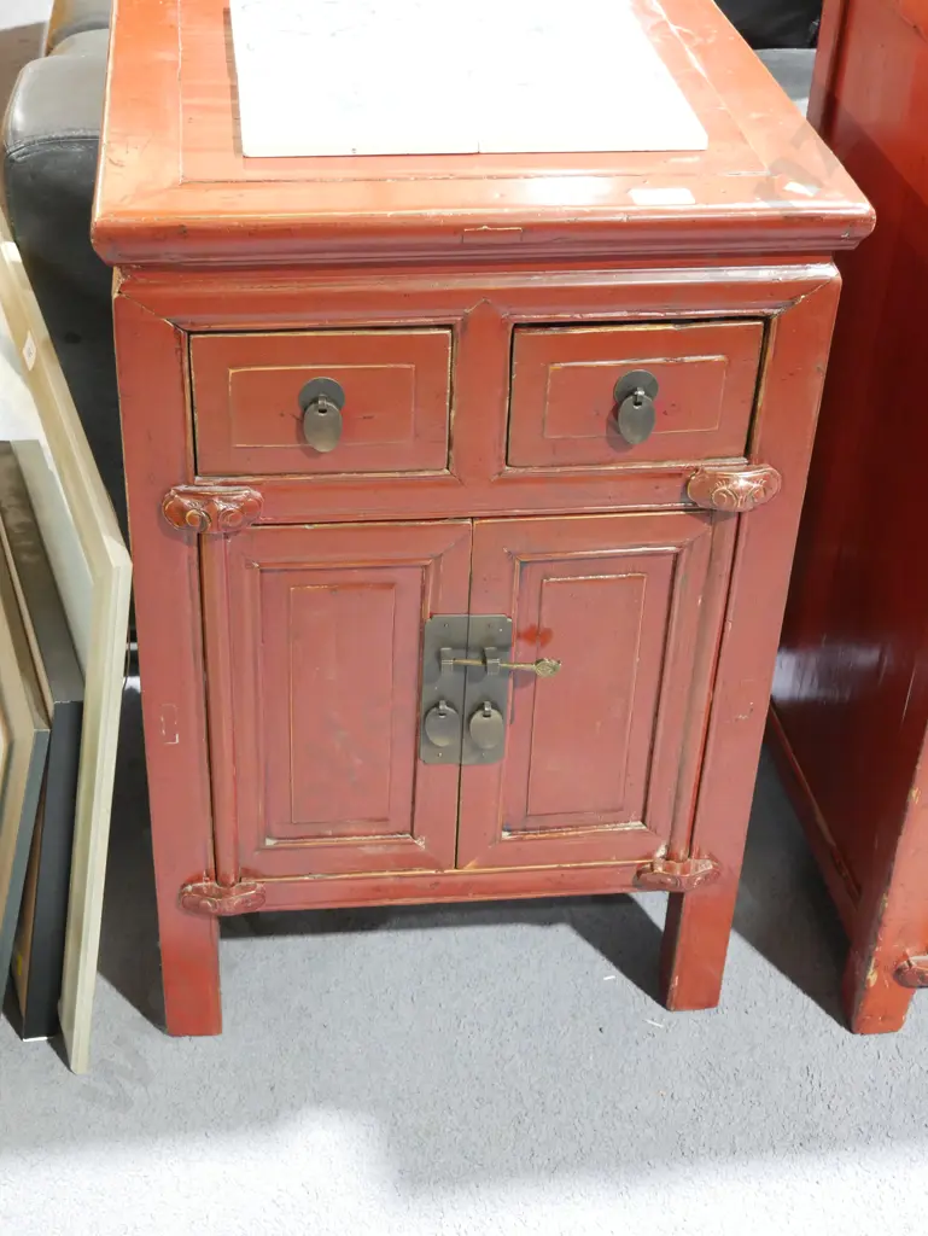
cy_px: 618
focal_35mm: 50
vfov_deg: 38.2
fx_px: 1786
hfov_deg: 29.1
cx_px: 464
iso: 3200
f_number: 5.3
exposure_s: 1/25
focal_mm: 25
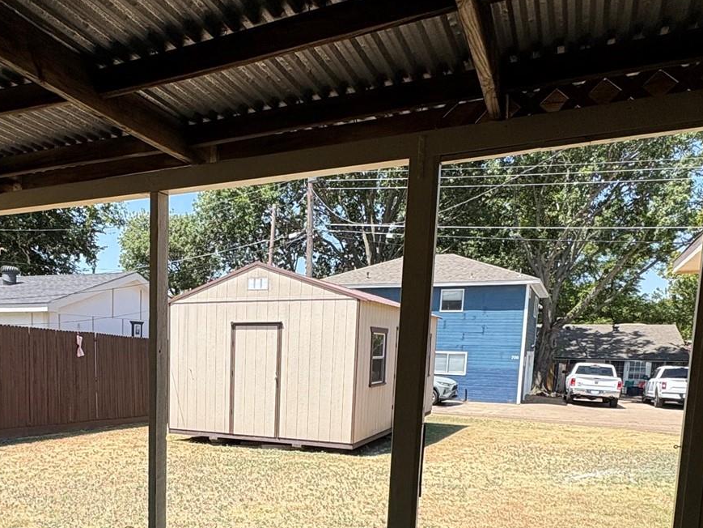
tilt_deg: -6.7
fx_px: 670
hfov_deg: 53.4
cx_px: 197
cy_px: 436
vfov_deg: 40.8
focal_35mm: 33
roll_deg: -0.2
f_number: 2.2
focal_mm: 2.22
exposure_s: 1/1256
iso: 50
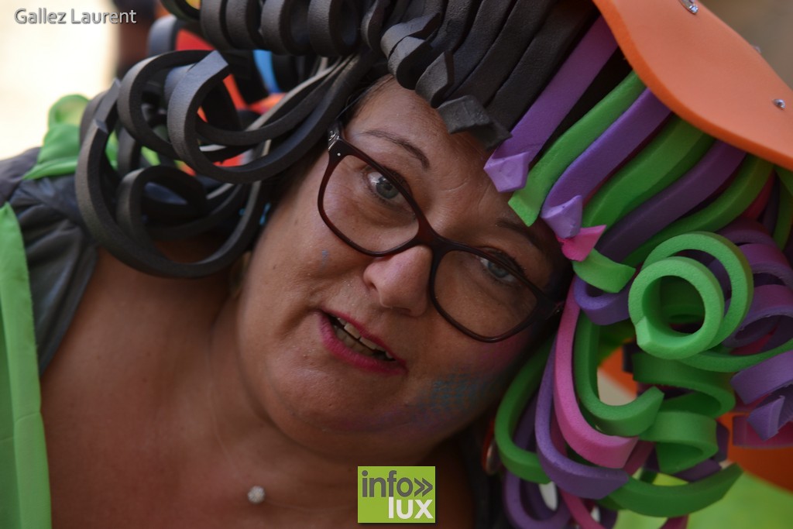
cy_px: 264
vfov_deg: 11.4
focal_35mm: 120
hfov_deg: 17.1
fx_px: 2644
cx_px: 396
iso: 100
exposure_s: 1/250
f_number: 2.8
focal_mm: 80
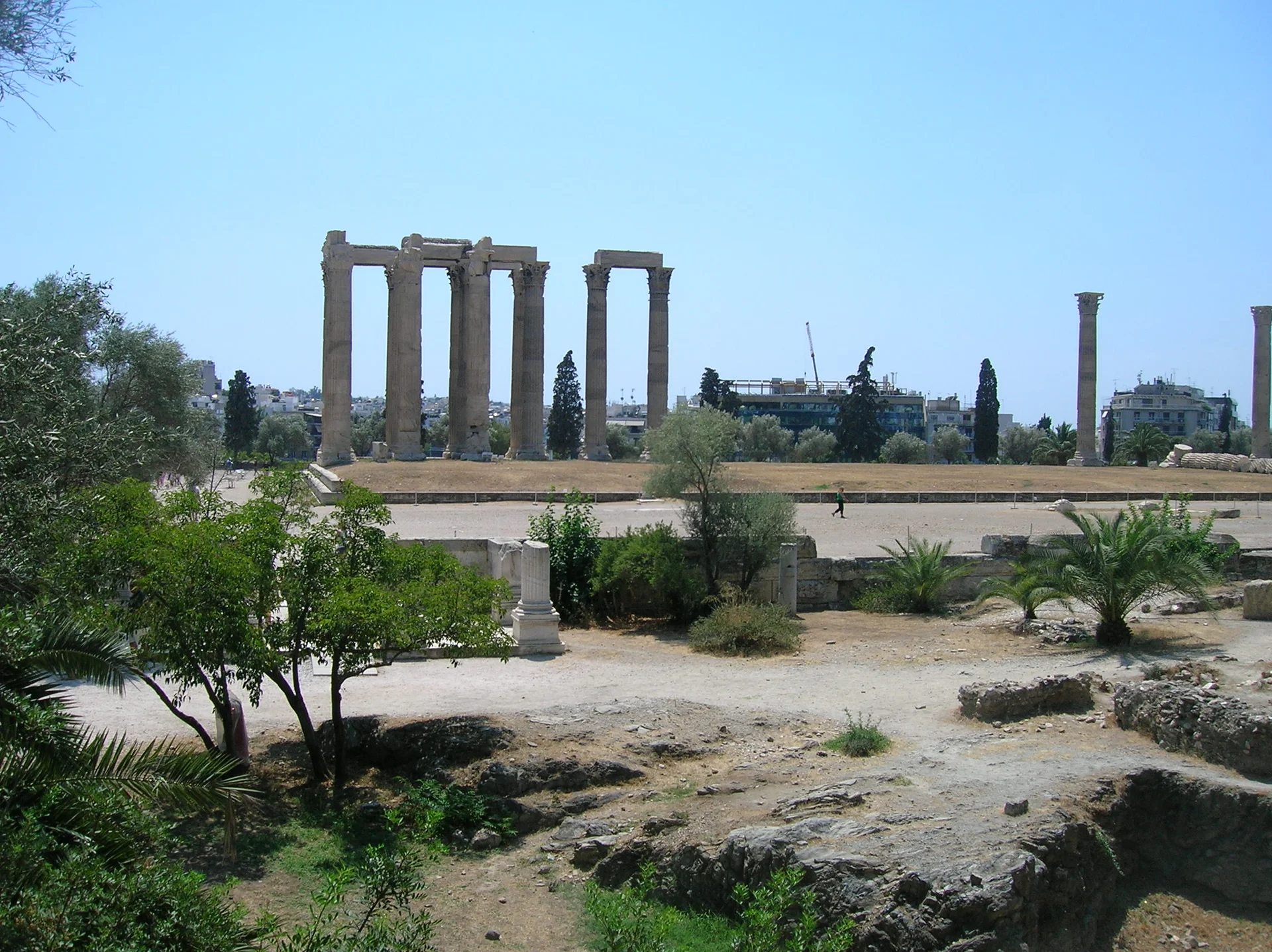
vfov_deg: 41.7
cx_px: 636
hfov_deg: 54.0
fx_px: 1248
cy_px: 476
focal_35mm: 34
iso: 50
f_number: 4.9
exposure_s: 1/564
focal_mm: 5.7
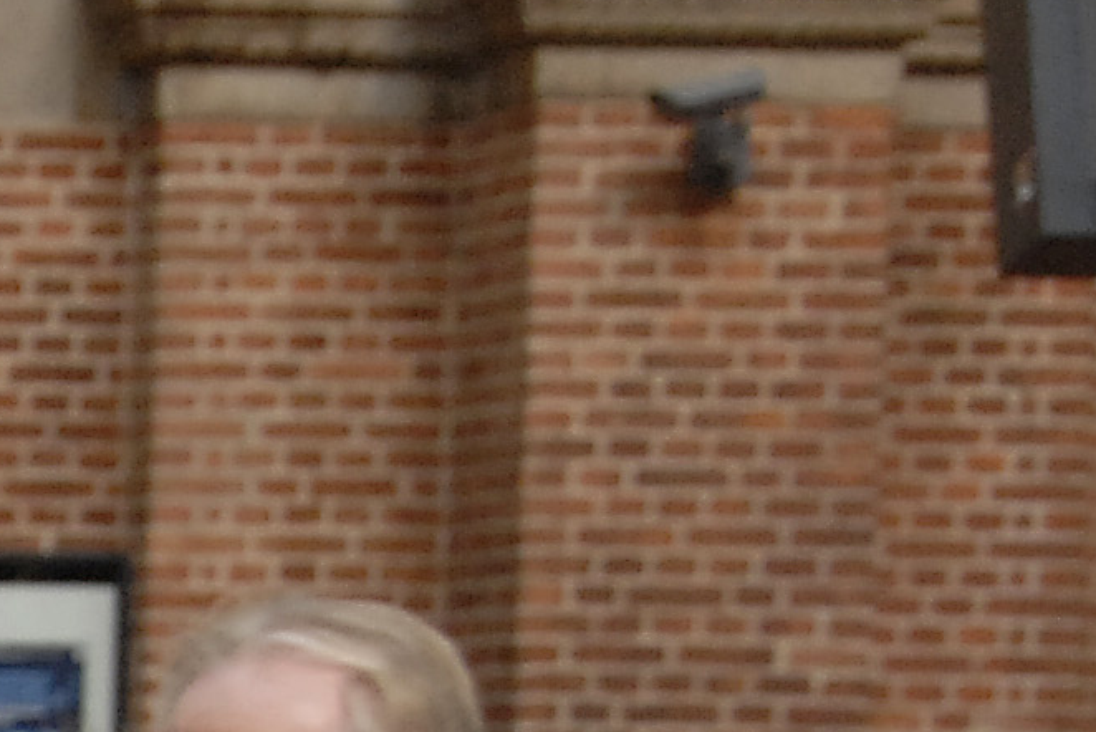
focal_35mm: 281
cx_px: -1321
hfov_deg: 7.0
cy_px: 1461
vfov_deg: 4.8
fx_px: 8558
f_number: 6.3
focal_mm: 32
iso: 500
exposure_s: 1/100
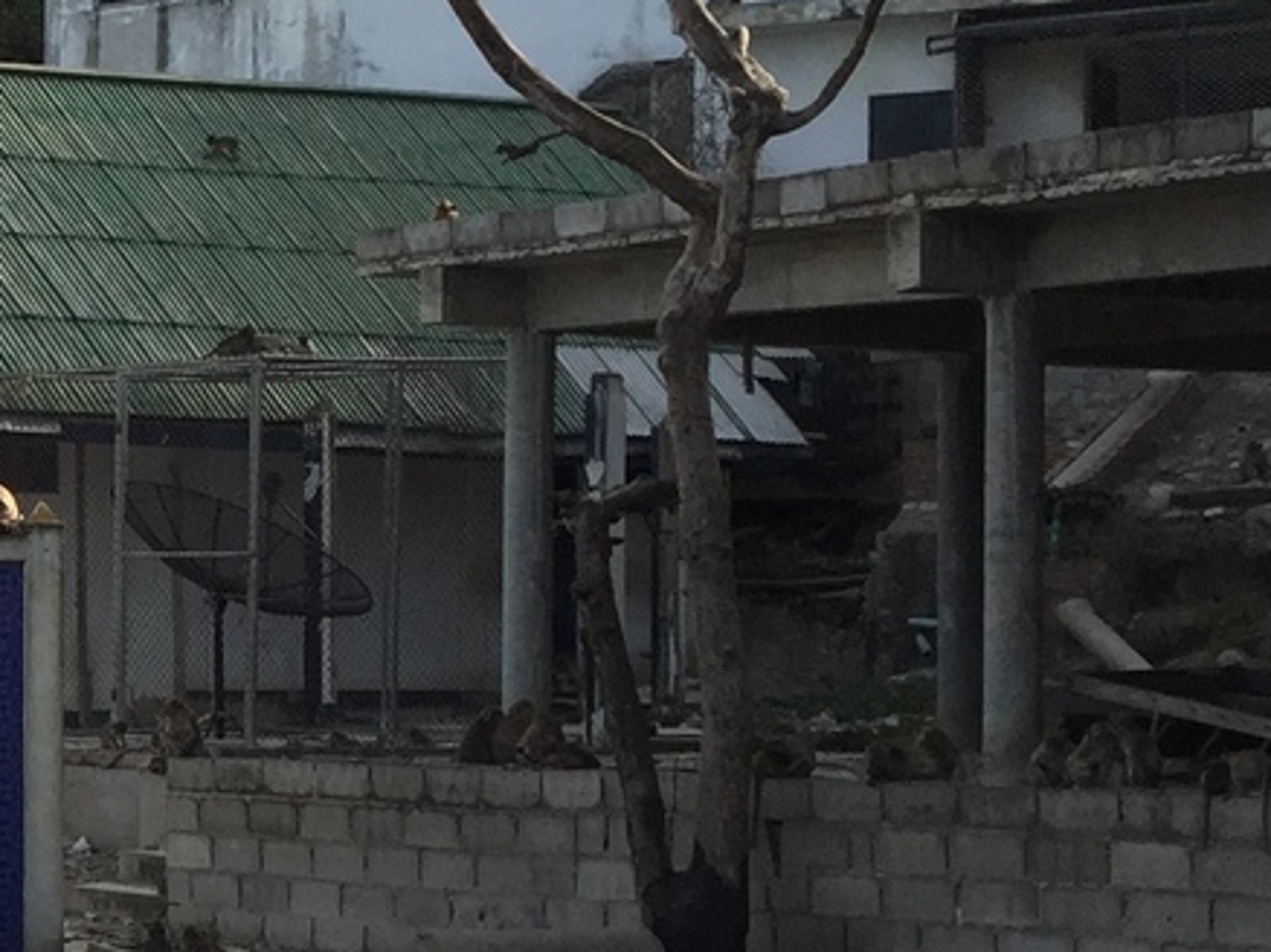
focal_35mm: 106
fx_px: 3890
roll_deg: -1.6
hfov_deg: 16.0
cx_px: -940
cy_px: 546
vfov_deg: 13.9
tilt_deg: +2.0
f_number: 2.2
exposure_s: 1/1799
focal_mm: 4.15
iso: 32
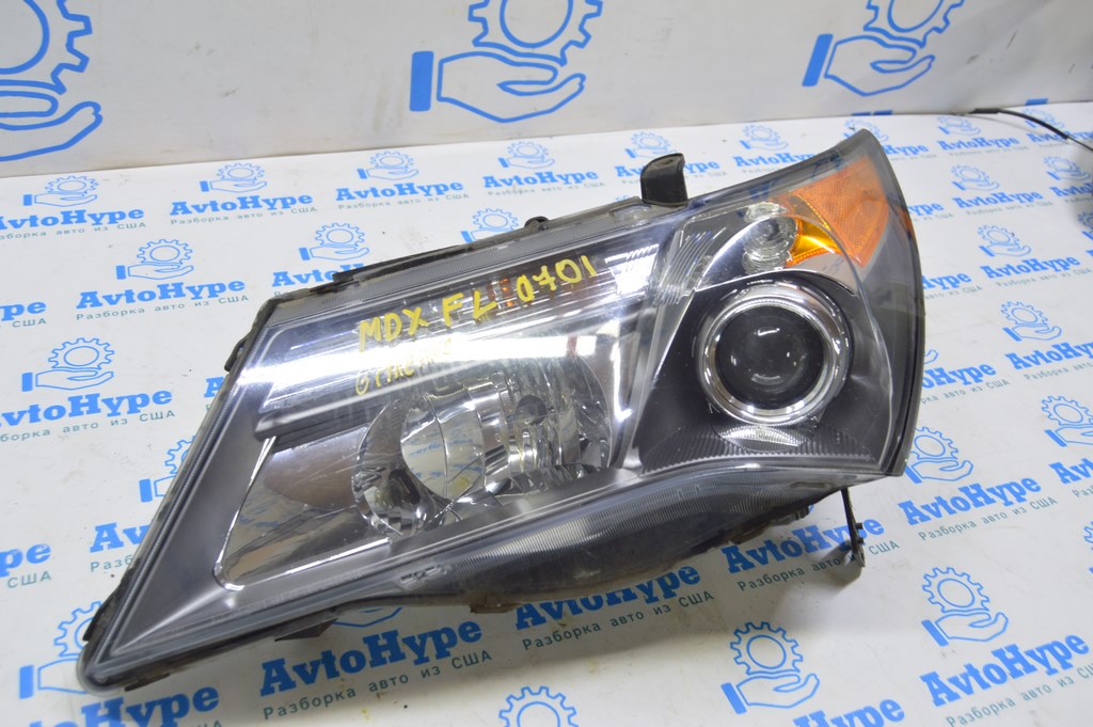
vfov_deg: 43.5
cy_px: 364
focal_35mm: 30
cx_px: 546
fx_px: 910
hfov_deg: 62.0
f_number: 5.6
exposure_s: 1/20
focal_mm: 20
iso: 400
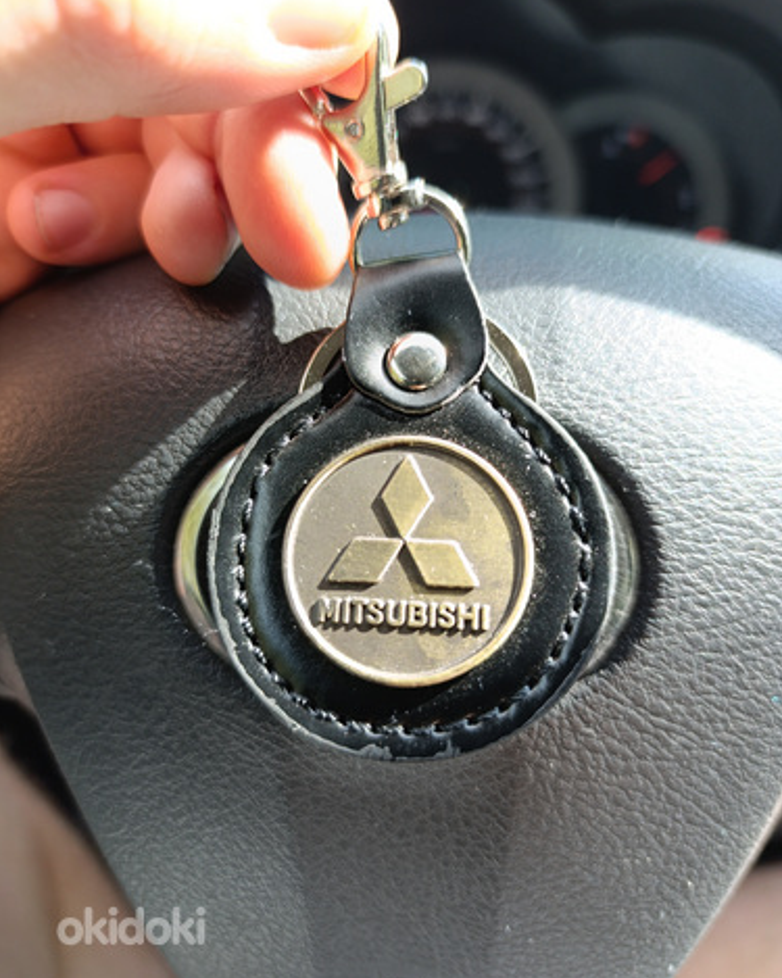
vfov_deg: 70.3
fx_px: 695
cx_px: 391
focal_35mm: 24
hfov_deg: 58.8
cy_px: 478
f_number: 1.6
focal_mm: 6.14
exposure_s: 1/100
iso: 200
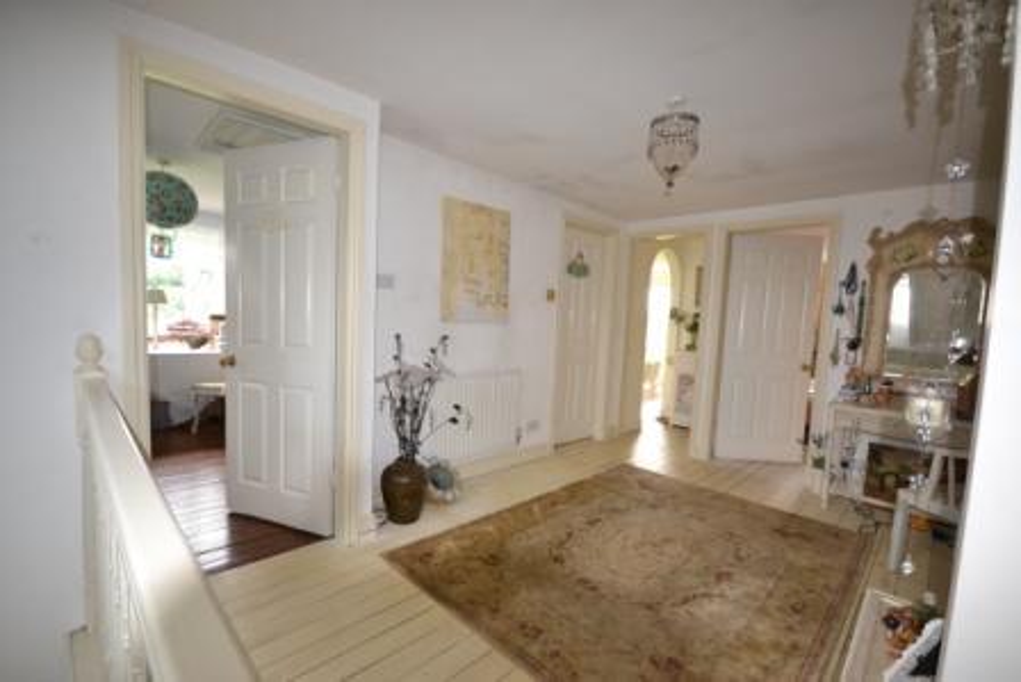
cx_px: 510
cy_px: 341
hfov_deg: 100.4
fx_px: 426
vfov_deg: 77.4
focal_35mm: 15
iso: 1250
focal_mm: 10
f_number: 4
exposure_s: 1/60
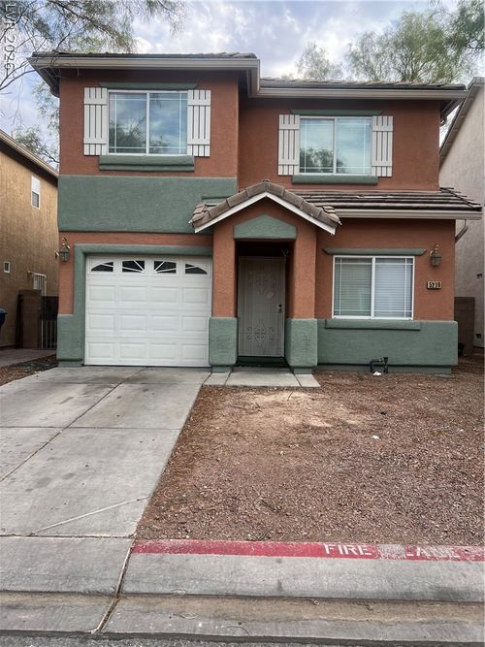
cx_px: 242
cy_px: 324
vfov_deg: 67.3
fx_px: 486
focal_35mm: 26
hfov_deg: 53.0
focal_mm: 5.7
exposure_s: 1/628
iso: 50
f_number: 1.5
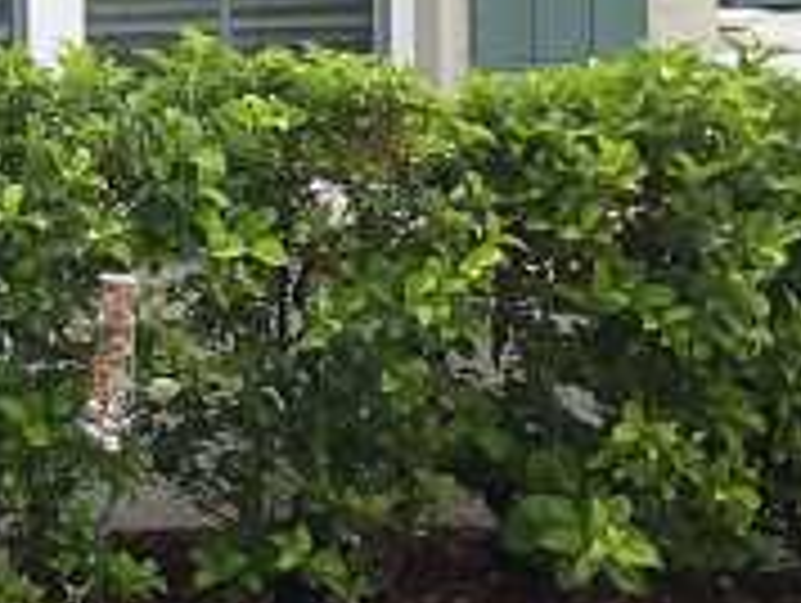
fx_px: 3012
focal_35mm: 130
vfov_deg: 11.4
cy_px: 122
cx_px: -554
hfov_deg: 13.8
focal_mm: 3
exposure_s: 1/120
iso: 64
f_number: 1.8
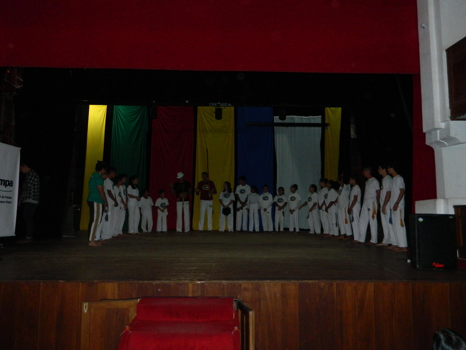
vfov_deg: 49.7
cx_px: 233
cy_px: 175
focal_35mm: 28
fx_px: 377
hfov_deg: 63.4
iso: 400
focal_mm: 5.1
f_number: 3.2
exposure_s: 1/30
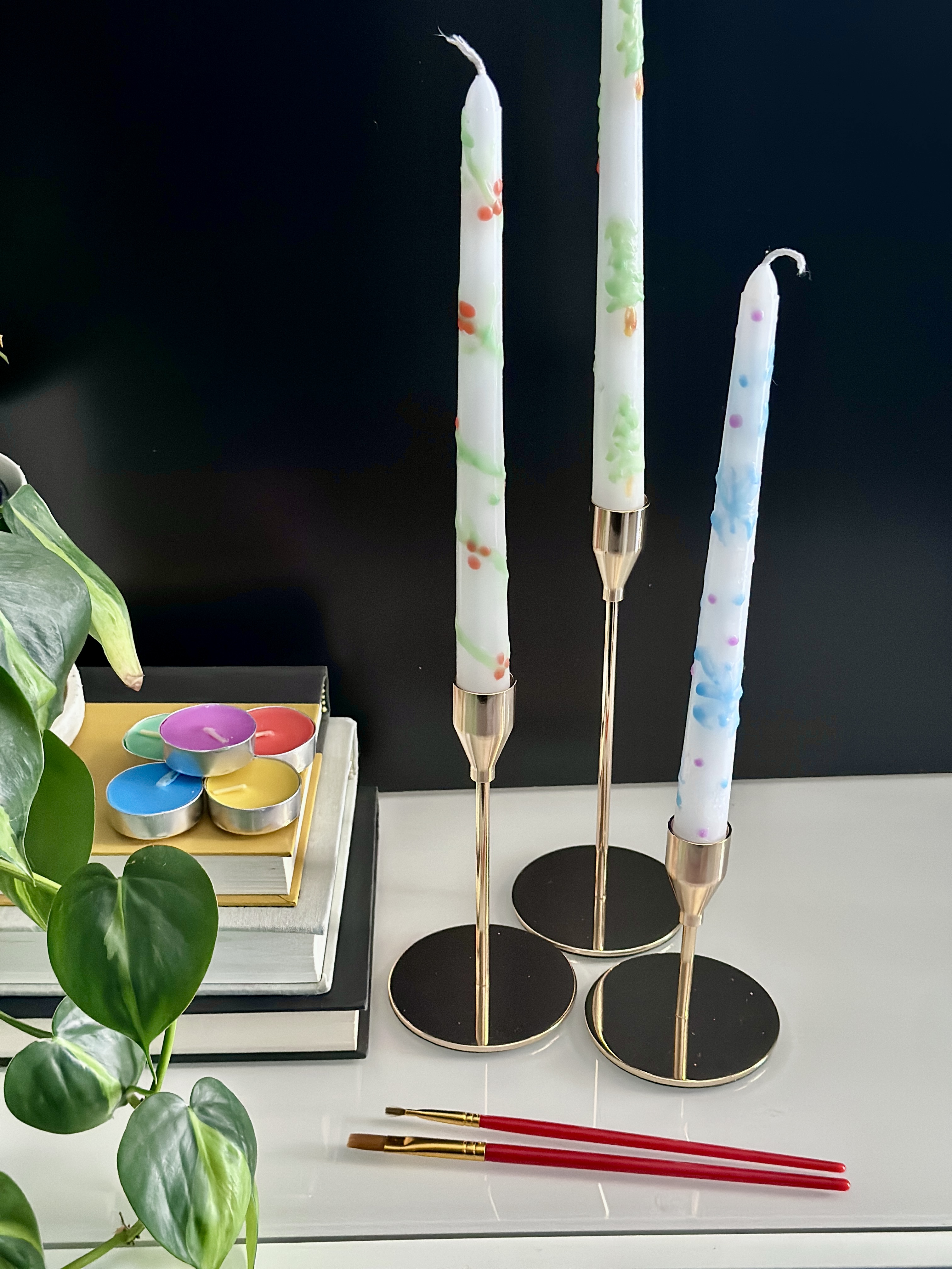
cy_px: 634
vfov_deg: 39.7
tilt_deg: -28.7
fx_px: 1760
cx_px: 476
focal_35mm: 48
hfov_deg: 30.3
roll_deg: -1.3
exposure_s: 1/40
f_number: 1.78
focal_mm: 6.86
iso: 640
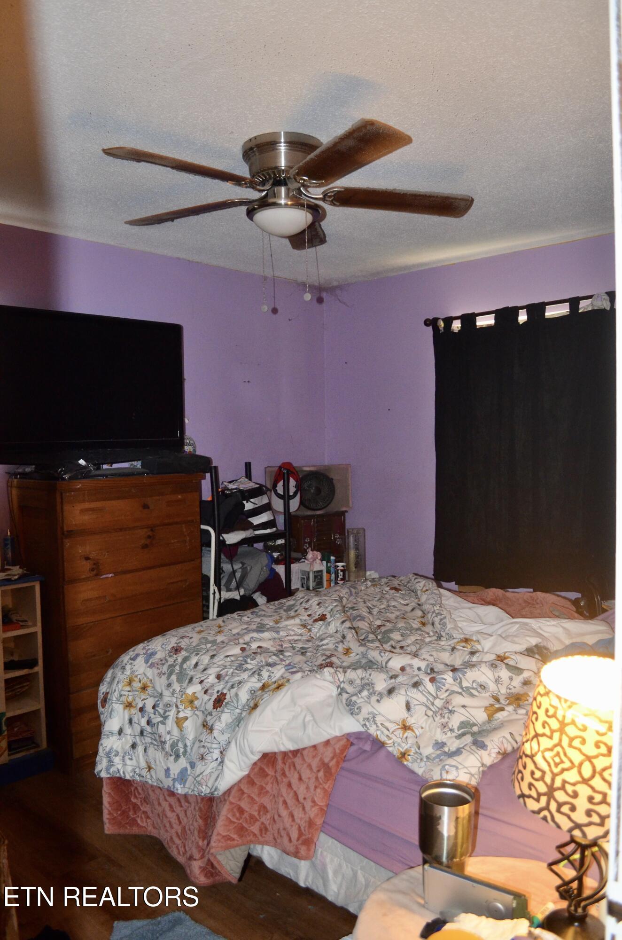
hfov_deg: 47.7
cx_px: 311
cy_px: 470
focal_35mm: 27
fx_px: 703
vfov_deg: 67.5
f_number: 3.5
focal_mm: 18
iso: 1600
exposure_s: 1/60
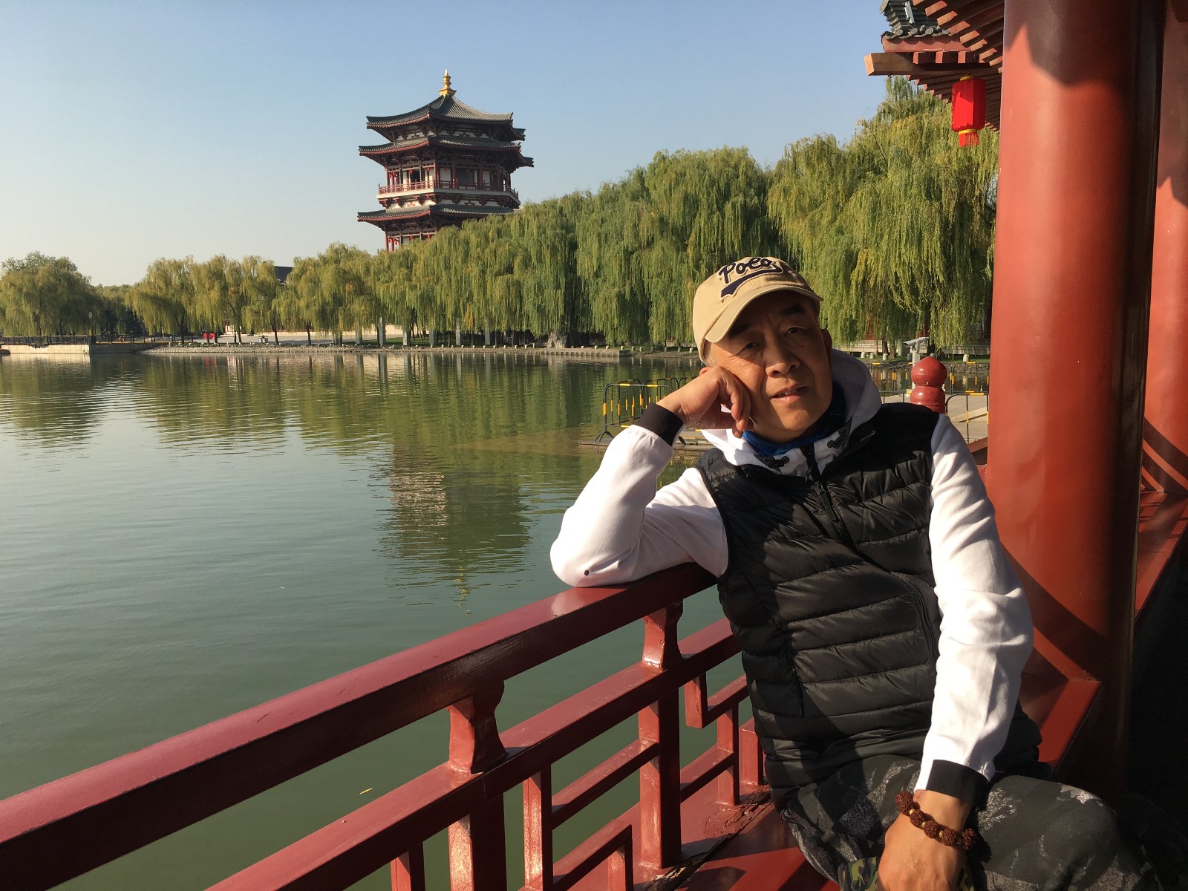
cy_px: 446
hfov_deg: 61.7
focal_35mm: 29
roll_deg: +0.5
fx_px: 995
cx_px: 594
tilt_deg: -6.7
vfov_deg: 48.2
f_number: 2.2
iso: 25
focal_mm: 4.15
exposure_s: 1/1202
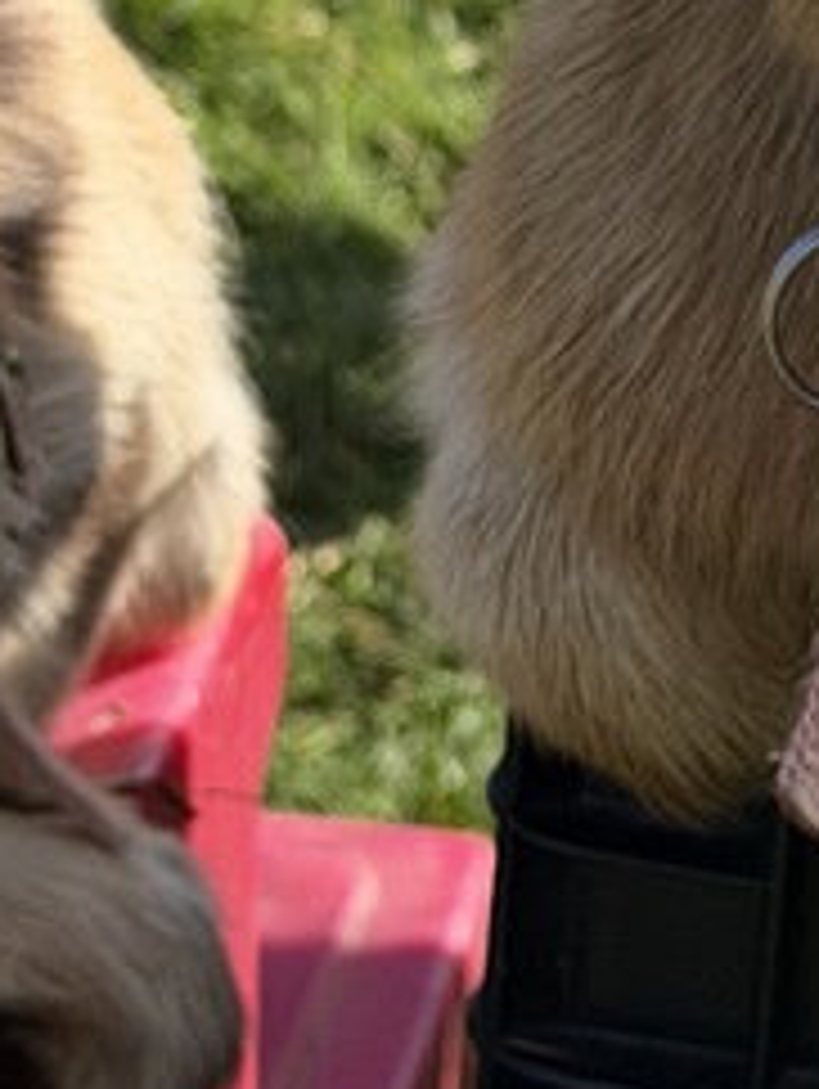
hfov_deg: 7.2
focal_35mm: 203
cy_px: -292
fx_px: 6393
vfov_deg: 9.6
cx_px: 1278
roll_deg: -2.8
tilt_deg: -18.5
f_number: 1.78
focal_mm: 6.76
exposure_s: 1/3704
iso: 64
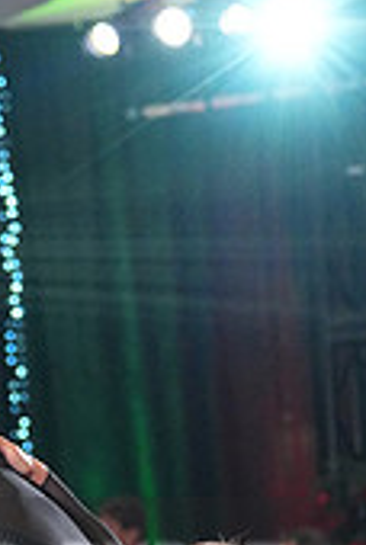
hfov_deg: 4.1
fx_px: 5118
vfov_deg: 6.1
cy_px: 606
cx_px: -101
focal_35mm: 337
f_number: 4
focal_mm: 99
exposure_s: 1/400
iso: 8000
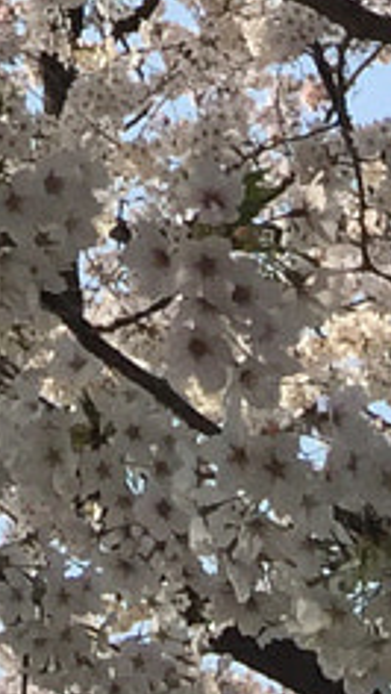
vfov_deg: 8.1
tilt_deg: +48.0
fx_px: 3939
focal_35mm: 214
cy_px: -1600
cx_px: -706
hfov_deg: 5.4
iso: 32
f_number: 2.2
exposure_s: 1/1799
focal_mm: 4.15
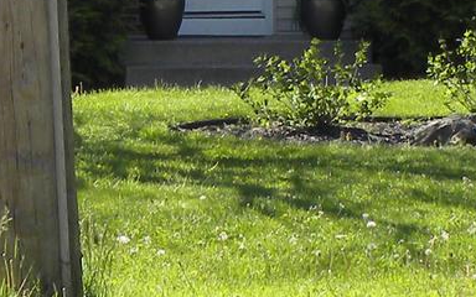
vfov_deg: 5.0
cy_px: -197
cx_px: 232
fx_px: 3373
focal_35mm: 260
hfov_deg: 8.1
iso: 64
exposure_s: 1/147
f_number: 4.5
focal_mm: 8.2
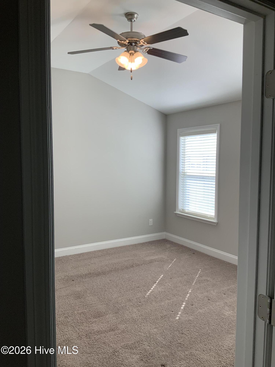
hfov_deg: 48.2
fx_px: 307
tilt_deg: -4.6
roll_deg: +0.2
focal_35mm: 29
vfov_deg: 61.7
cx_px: 138
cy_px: 184
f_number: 1.8
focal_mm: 3
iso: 40
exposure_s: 1/120
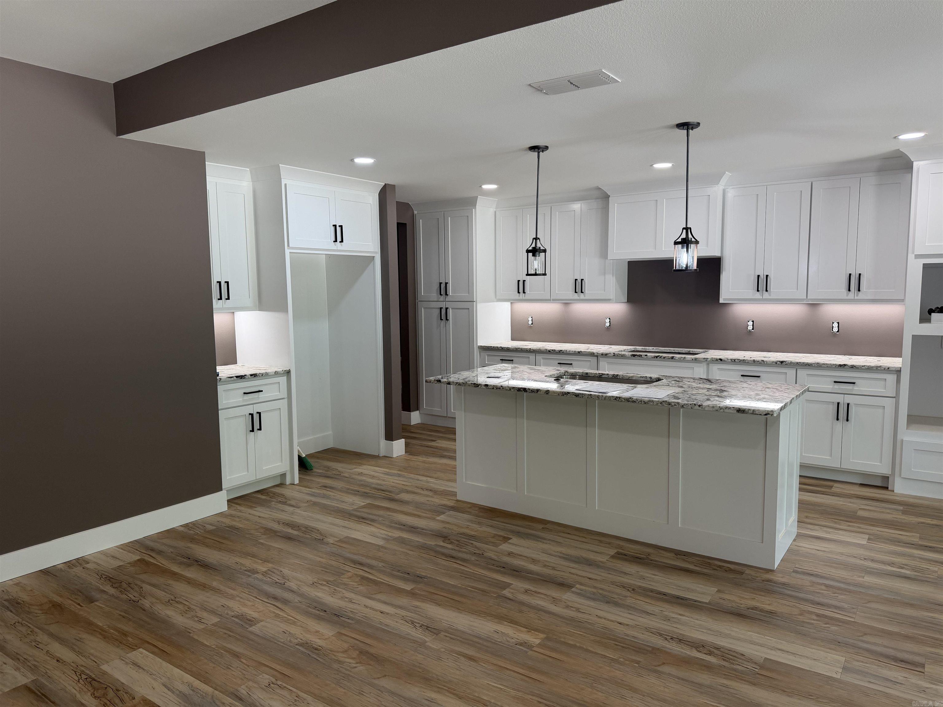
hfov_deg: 71.6
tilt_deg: -5.7
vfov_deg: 56.8
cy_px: 354
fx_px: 654
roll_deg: +0.6
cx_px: 472
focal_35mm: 24
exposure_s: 1/120
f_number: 1.78
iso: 100
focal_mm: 6.76
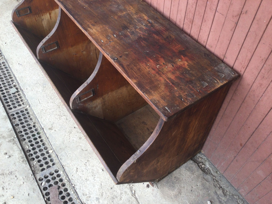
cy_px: 102
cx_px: 136
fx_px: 244
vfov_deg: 45.4
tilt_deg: -53.3
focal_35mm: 31
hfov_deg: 58.4
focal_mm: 3.3
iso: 40
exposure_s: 1/100
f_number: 2.4
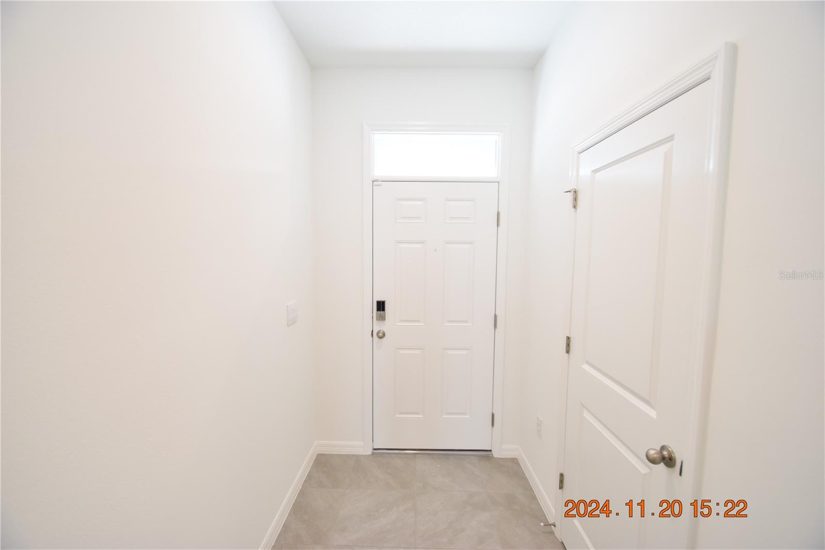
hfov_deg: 100.4
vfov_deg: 77.3
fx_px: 344
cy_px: 275
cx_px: 412
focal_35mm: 15
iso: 720
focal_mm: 10
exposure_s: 1/60
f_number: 4
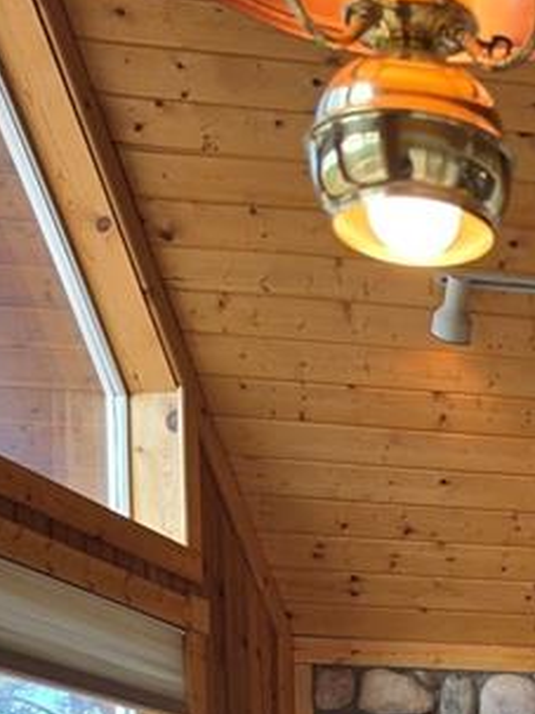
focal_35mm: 82
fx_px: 1691
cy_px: 1077
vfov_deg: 20.4
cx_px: 852
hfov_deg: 16.1
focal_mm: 6.5
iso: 20
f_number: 1.4
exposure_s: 1/120
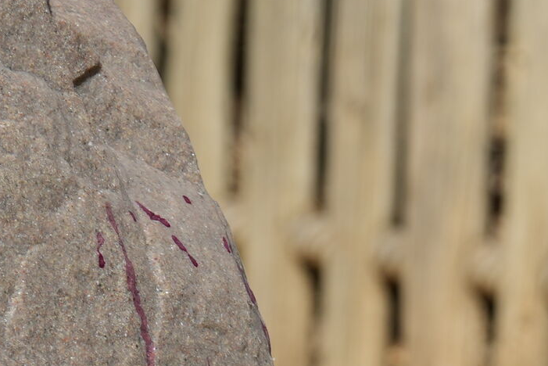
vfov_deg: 0.6
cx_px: 1566
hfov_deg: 0.8
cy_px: 1046
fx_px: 37521
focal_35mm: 2464
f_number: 8
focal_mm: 400
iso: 100
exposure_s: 1/320
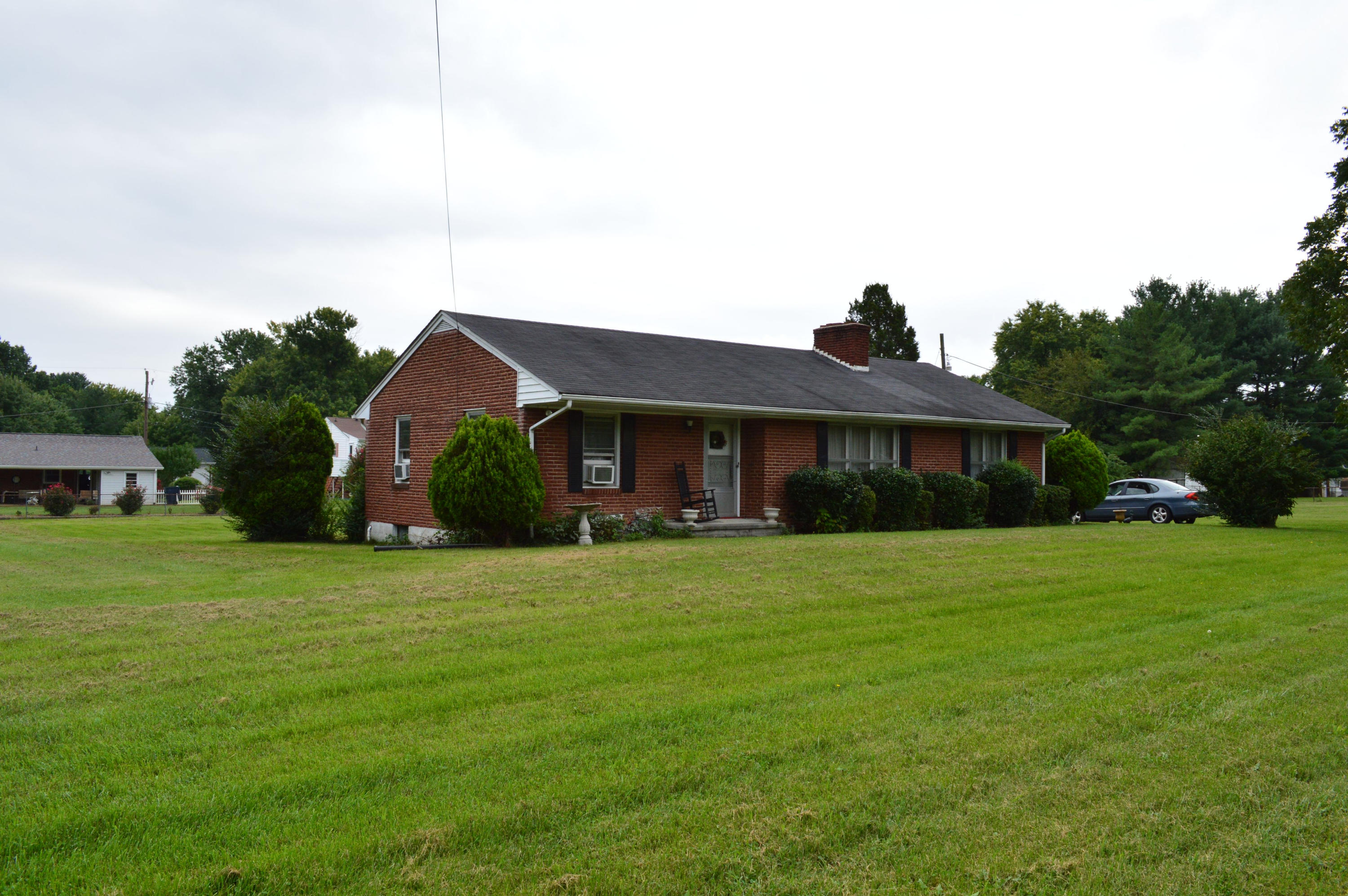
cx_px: 674
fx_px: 1010
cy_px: 448
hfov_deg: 67.4
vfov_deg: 47.9
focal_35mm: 27
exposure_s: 1/400
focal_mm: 18
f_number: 11
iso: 400
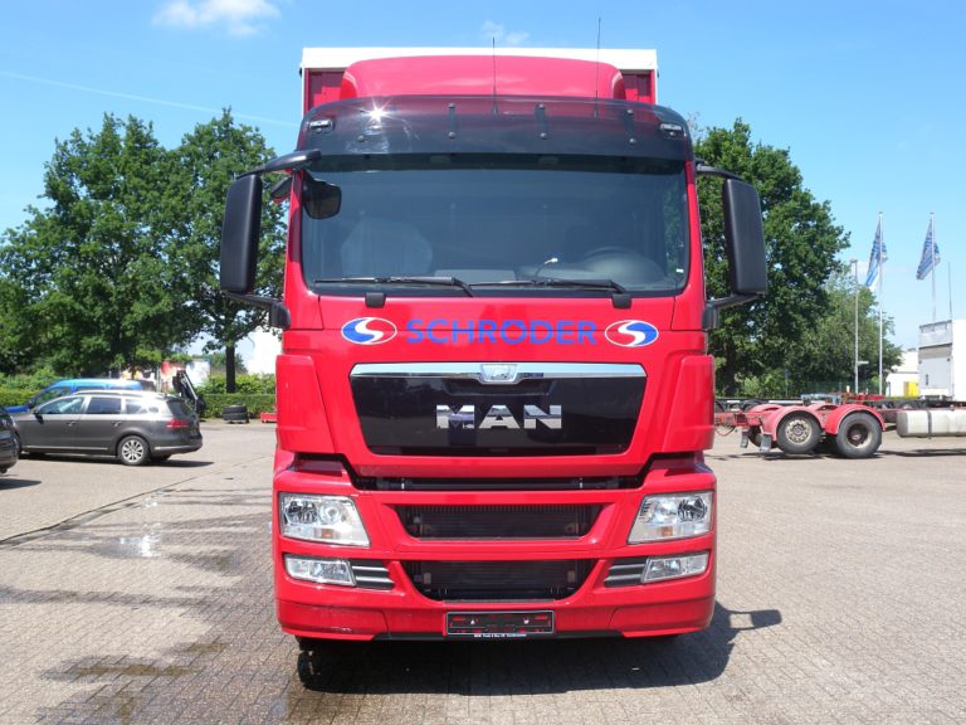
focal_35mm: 34
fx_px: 949
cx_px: 483
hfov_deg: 54.0
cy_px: 362
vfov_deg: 41.8
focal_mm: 7.3
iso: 64
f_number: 5
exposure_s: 1/248
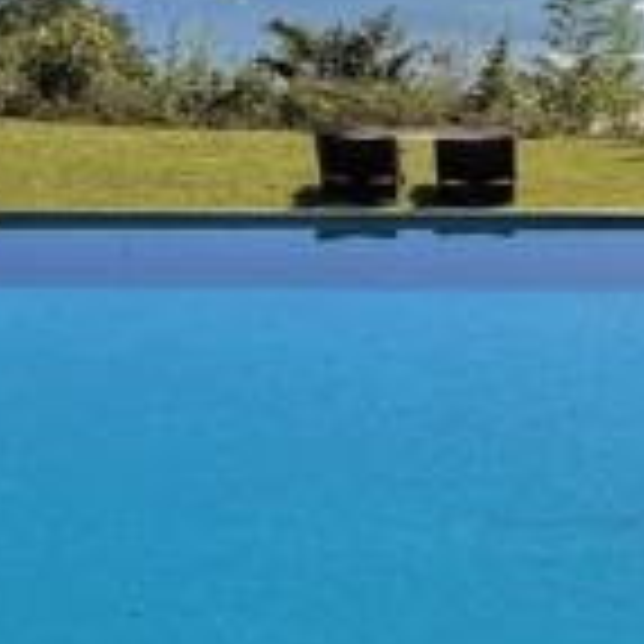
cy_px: 126
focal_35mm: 94
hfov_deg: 18.4
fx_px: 1979
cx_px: 450
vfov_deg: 18.3
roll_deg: +1.0
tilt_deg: -7.1
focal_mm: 5.1
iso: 50
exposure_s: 1/4016
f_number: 1.6
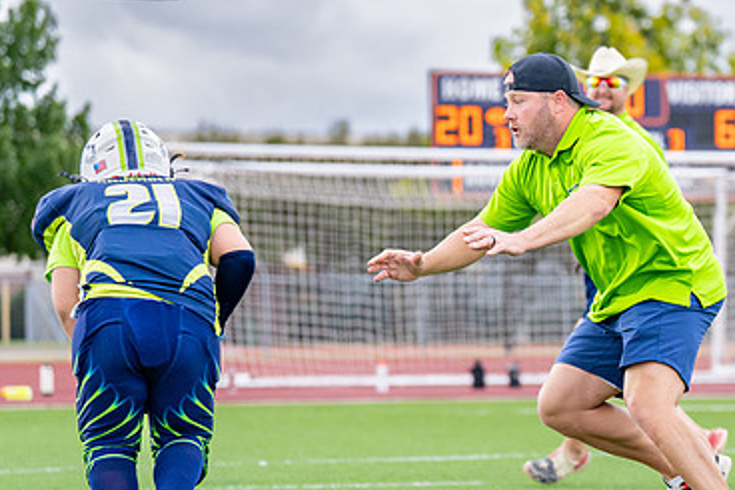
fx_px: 3796
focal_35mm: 186
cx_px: 638
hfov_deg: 11.0
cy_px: 280
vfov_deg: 7.4
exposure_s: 1/2000
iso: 320
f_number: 2.8
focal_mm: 96
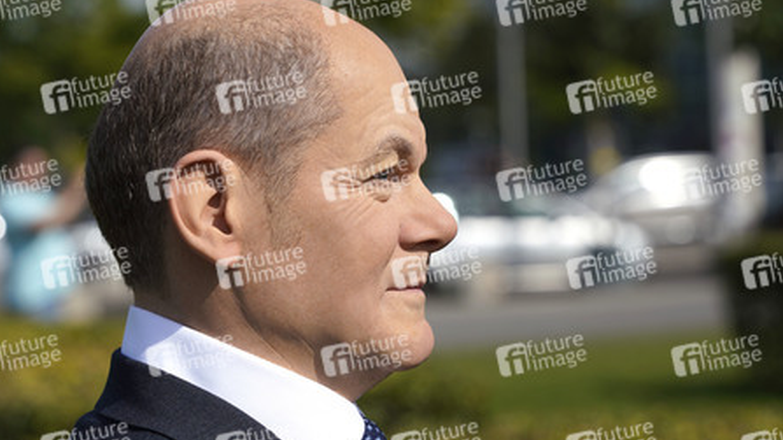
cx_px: 390
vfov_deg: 8.2
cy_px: 224
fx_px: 3071
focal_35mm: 148
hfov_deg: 14.5
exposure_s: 1/500
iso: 100
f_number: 7.1
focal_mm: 140
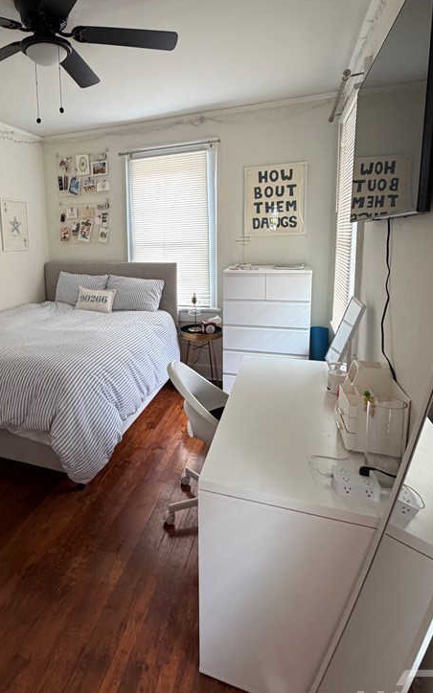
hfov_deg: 55.1
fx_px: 397
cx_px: 121
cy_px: 293
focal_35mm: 21
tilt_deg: -6.3
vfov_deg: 81.7
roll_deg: +2.6
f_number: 2.2
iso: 320
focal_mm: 2.22
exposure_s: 1/60
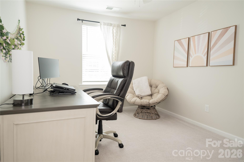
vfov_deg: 53.1
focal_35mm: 24
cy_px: 81
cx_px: 122
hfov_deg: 73.7
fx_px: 163
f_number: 3.2
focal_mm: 24
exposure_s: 1/200
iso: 640
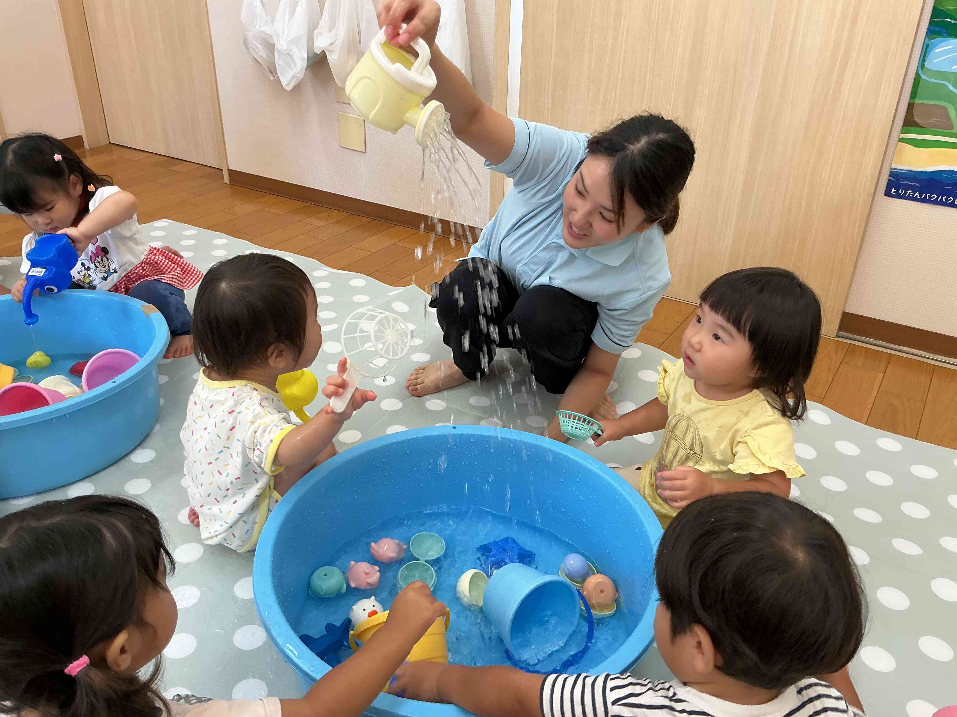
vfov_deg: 48.2
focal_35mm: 29
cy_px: 358
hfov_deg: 61.7
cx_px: 478
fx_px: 802
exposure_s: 1/60
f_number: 1.8
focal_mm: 3
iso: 64
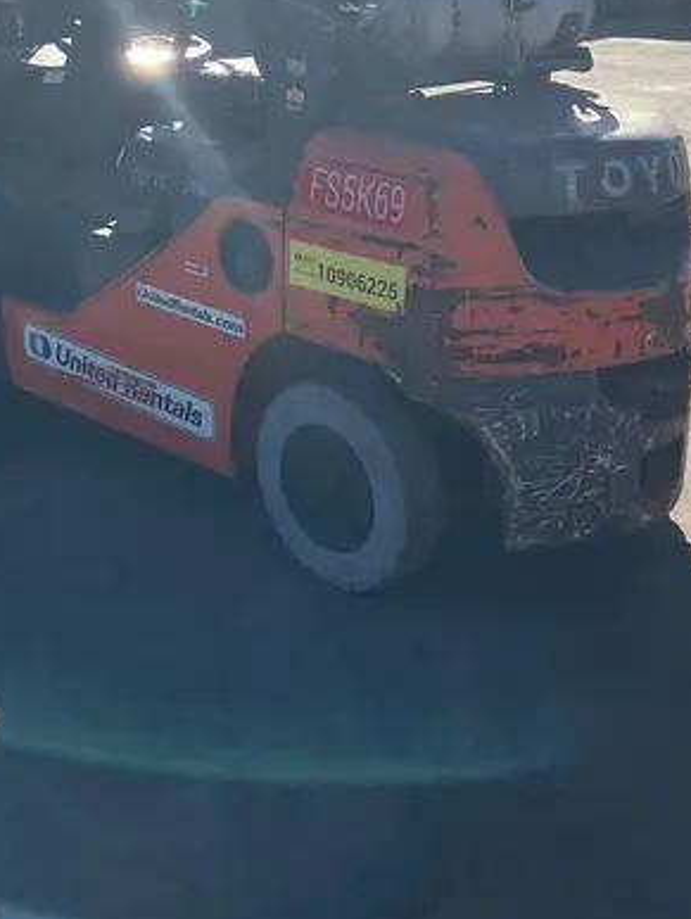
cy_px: 58
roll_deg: +0.9
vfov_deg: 33.8
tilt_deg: -4.7
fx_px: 1408
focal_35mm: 53
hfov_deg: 27.2
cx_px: 183
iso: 32
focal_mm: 3.99
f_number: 1.8
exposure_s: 1/2433
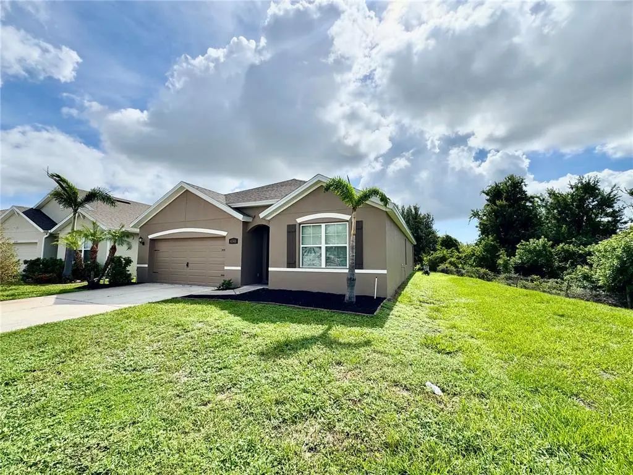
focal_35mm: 14
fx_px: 256
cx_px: 316
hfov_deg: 102.1
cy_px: 238
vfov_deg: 85.7
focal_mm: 2.22
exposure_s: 1/2208
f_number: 2.2
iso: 50
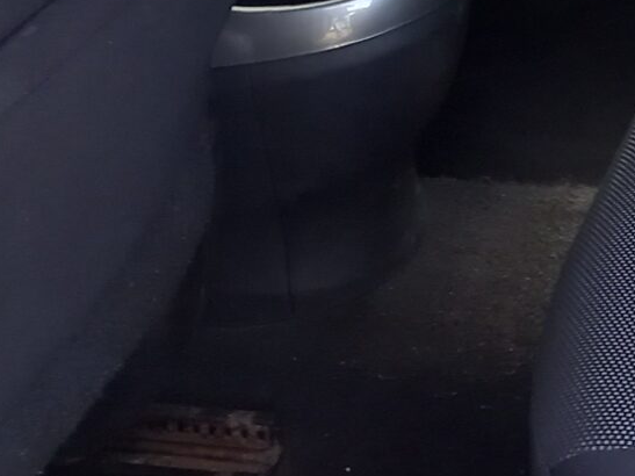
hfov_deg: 15.2
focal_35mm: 117
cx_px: 1033
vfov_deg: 12.3
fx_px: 2146
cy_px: -129
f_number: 2
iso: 100
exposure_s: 1/60
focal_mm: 4.6
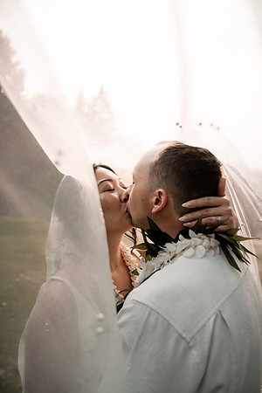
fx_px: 262
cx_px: 131
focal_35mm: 24
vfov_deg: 73.7
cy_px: 196
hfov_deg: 53.1
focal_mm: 24
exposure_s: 1/1600
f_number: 2.8
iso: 1250
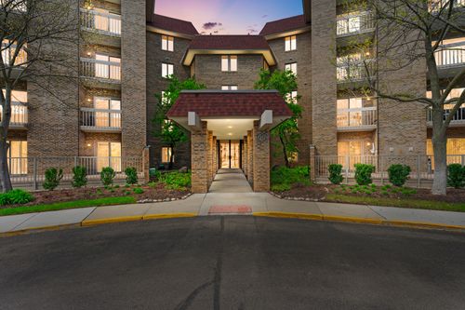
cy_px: 155
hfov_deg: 94.7
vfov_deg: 71.7
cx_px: 232
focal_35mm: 17
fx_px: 214
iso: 50
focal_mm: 16.6
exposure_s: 1/20
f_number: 9.5
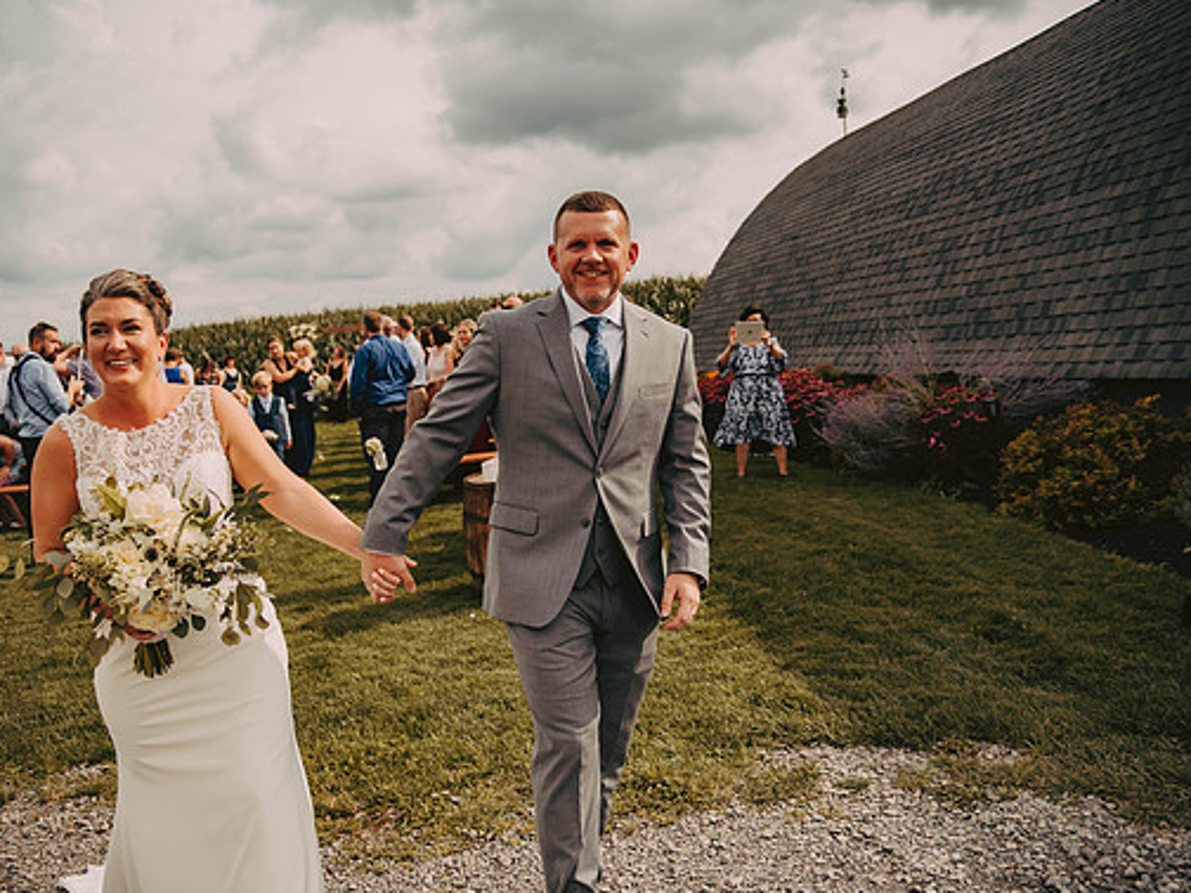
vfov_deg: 45.4
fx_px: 1067
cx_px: 565
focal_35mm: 31
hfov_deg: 58.3
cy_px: 443
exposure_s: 1/3200
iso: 250
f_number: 2.8
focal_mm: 28
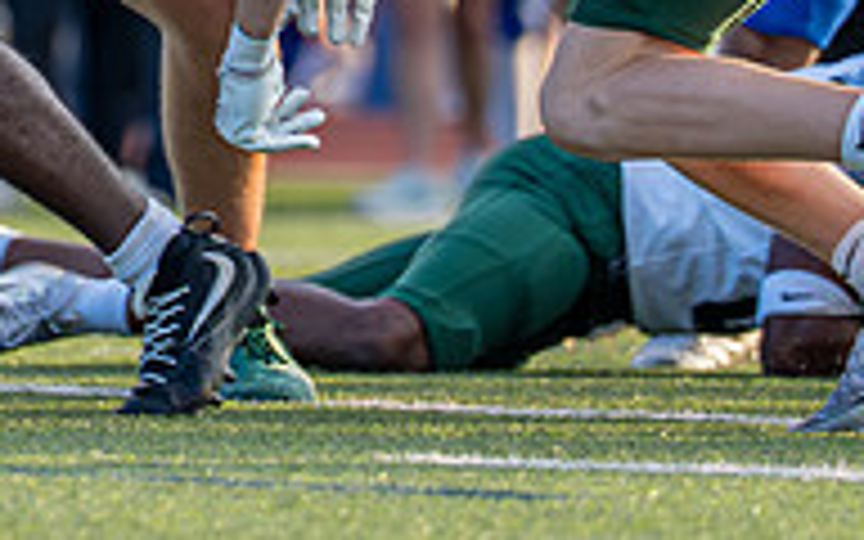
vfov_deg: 1.3
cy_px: -516
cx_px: -194
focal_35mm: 1026
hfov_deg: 2.0
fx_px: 24159
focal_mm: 200
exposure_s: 1/2000
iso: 320
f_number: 2.8
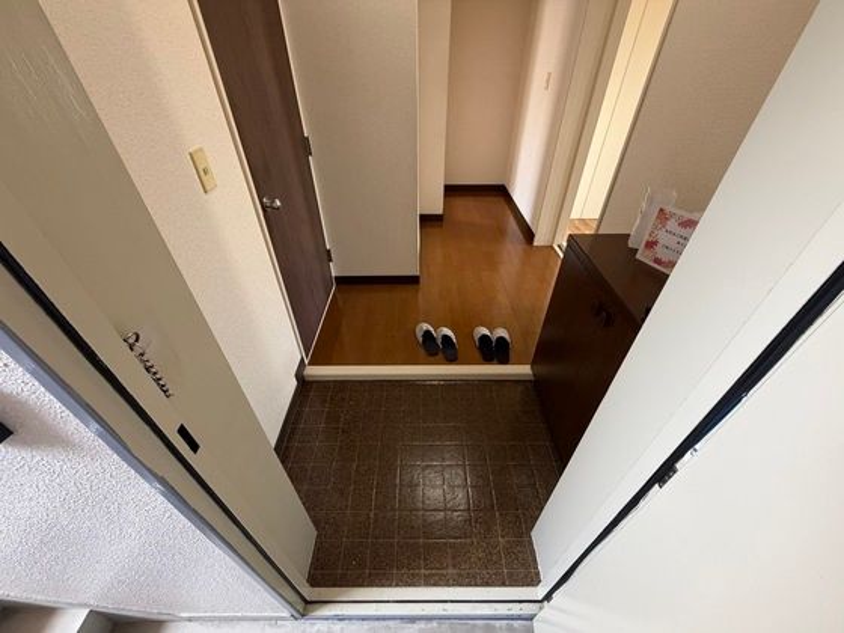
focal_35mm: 14
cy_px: 316
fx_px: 341
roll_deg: +1.0
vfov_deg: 85.7
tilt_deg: -39.1
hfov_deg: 102.1
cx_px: 422
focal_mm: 2.22
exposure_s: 1/71
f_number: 2.2
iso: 320
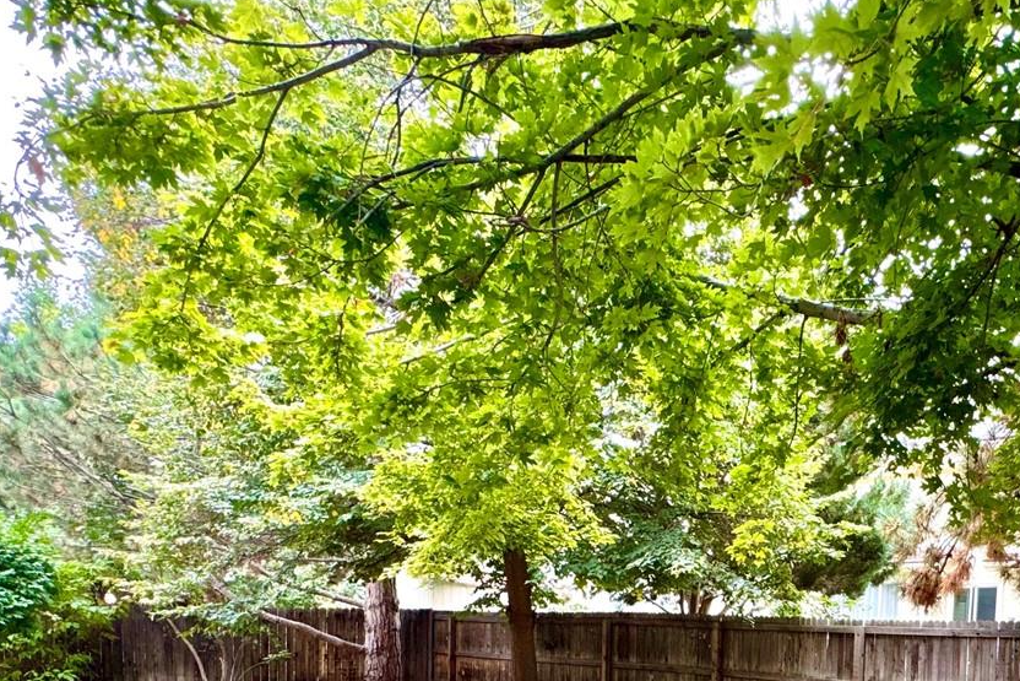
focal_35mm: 28
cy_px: 710
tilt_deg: -4.9
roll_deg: -2.1
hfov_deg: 61.9
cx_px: 760
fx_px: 793
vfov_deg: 39.7
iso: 125
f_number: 2.2
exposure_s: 1/99
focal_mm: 2.22
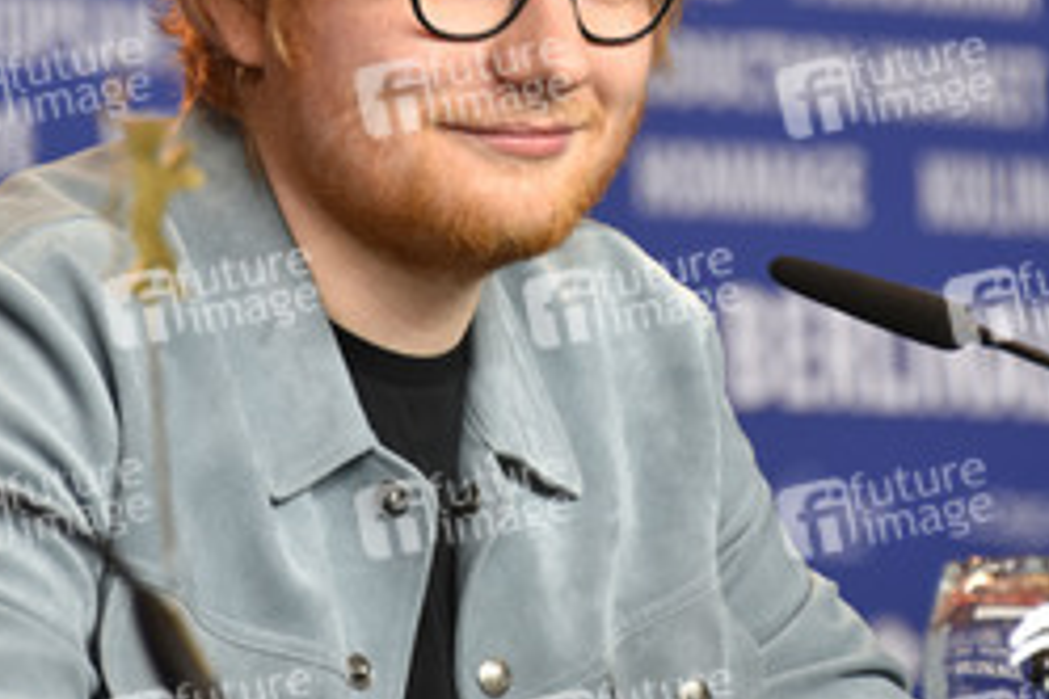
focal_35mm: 543
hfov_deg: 3.8
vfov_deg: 2.5
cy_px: 194
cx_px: 520
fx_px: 15821
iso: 1000
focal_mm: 300
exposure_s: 1/160
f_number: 5.6
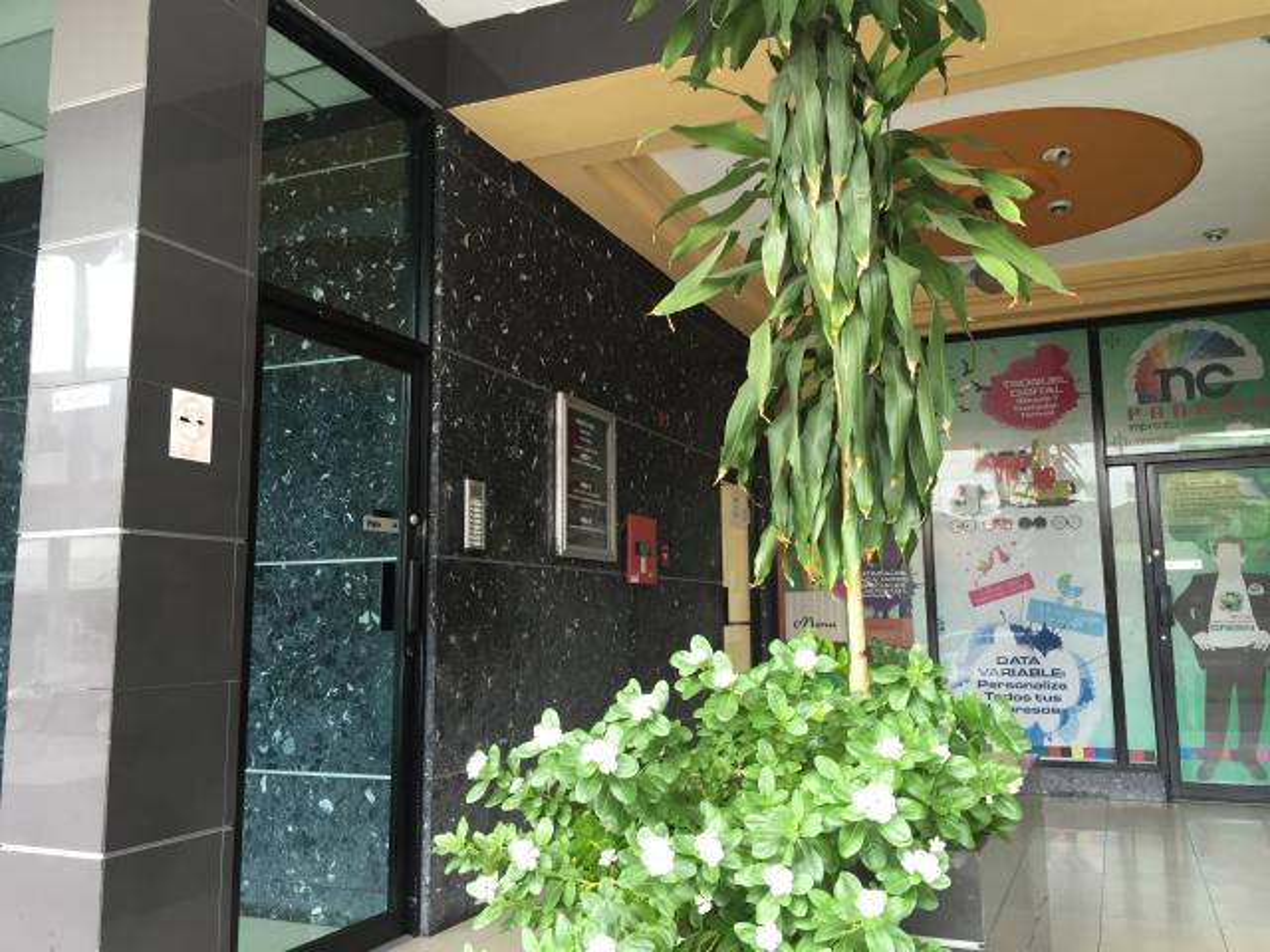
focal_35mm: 29
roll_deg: -0.1
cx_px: 635
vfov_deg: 48.2
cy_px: 476
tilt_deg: +8.5
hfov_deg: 61.7
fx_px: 1064
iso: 32
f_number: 2.2
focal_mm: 4.15
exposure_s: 1/40
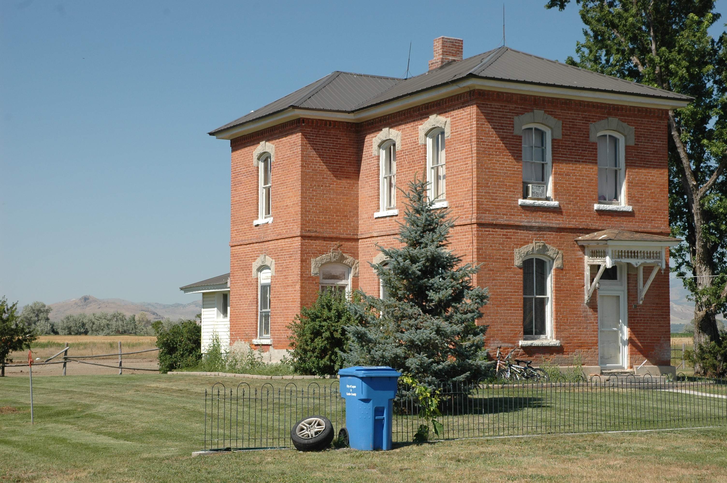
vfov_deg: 20.6
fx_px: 1332
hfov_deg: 30.5
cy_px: 242
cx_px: 364
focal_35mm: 66
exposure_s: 1/400
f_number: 10
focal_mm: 44
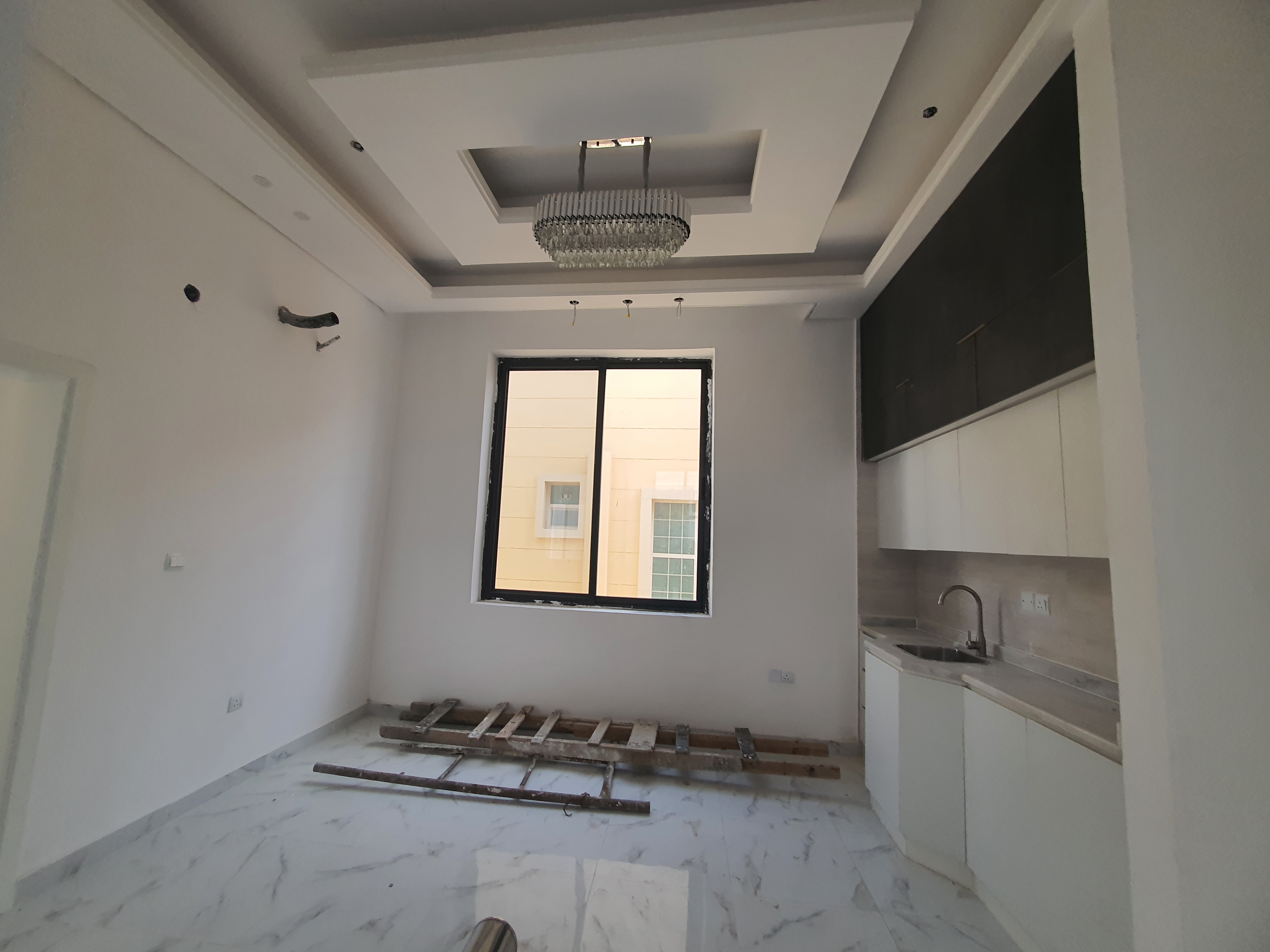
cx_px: 635
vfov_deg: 89.9
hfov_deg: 106.2
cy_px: 476
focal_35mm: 13
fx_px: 477
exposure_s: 1/50
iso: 80
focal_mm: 1.8
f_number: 2.2
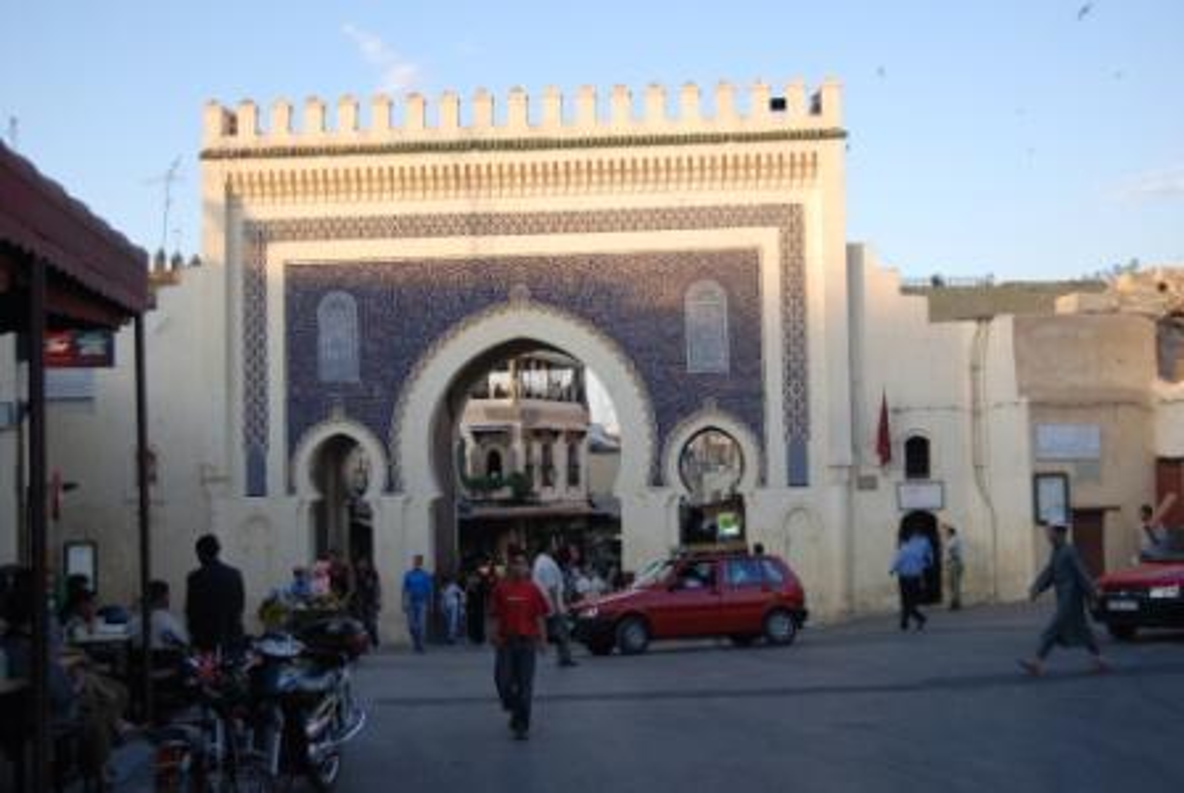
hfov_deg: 42.3
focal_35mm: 46
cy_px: 396
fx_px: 1531
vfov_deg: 29.0
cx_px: 592
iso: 200
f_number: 4.5
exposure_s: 1/60
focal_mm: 31
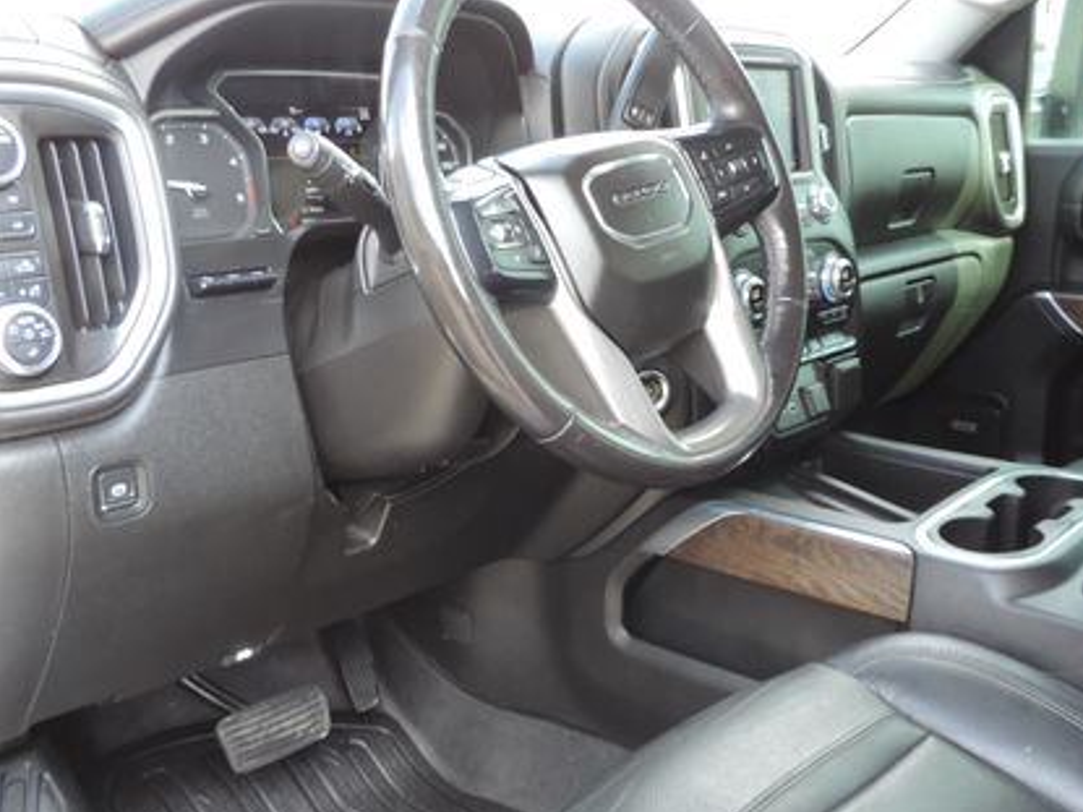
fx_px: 1157
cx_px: 582
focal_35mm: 37
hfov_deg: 50.1
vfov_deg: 38.6
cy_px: 452
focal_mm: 4.3
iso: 125
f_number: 3
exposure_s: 1/30
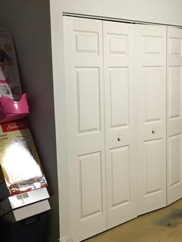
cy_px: 118
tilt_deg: -6.0
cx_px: 110
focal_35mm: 53
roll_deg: +0.1
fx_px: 372
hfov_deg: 27.5
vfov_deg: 36.2
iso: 200
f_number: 2.2
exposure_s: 1/15
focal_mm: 4.15
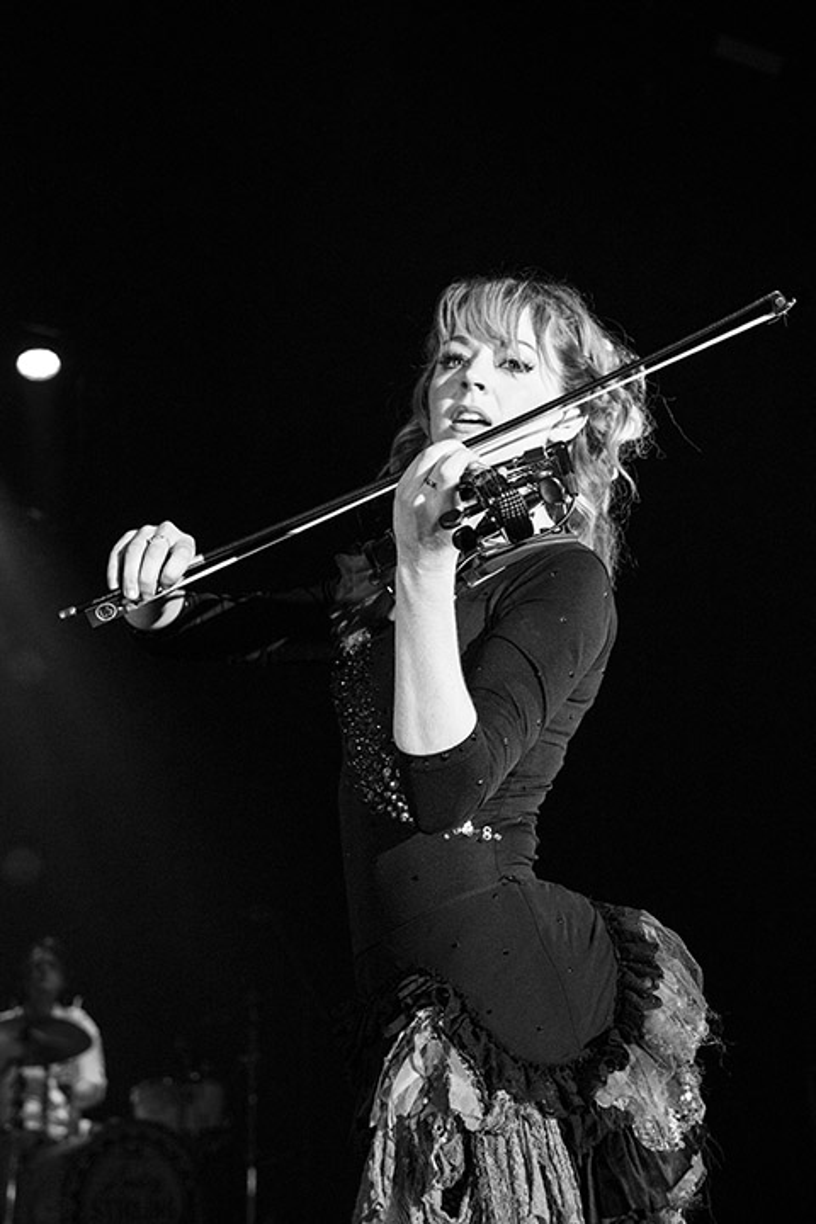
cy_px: 612
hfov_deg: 19.5
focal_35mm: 70
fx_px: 2380
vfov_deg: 28.8
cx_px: 408
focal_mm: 70
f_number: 6.3
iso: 3200
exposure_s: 1/500
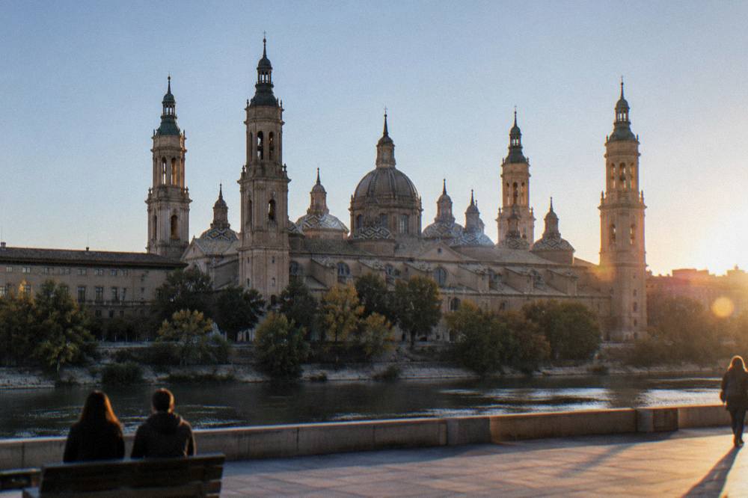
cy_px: 249
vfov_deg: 37.8
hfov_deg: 54.5
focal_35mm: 35
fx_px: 727
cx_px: 374
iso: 500
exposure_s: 1/200
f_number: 10
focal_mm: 35
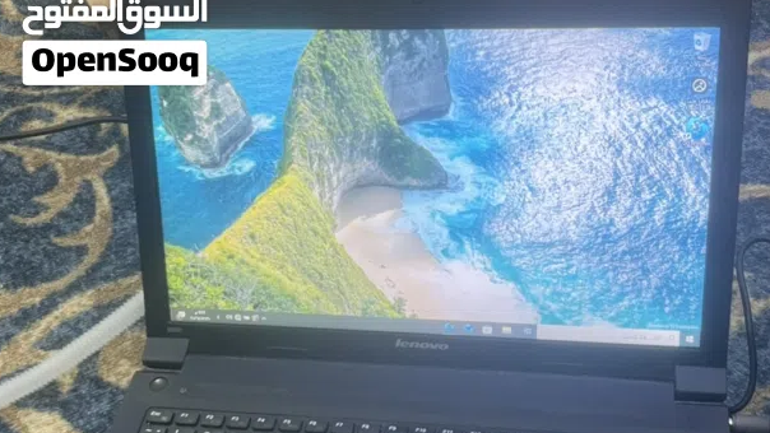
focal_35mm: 30
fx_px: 613
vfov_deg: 38.7
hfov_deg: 64.3
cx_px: 399
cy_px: 269
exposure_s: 1/50
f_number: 1.6
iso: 125
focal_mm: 5.1
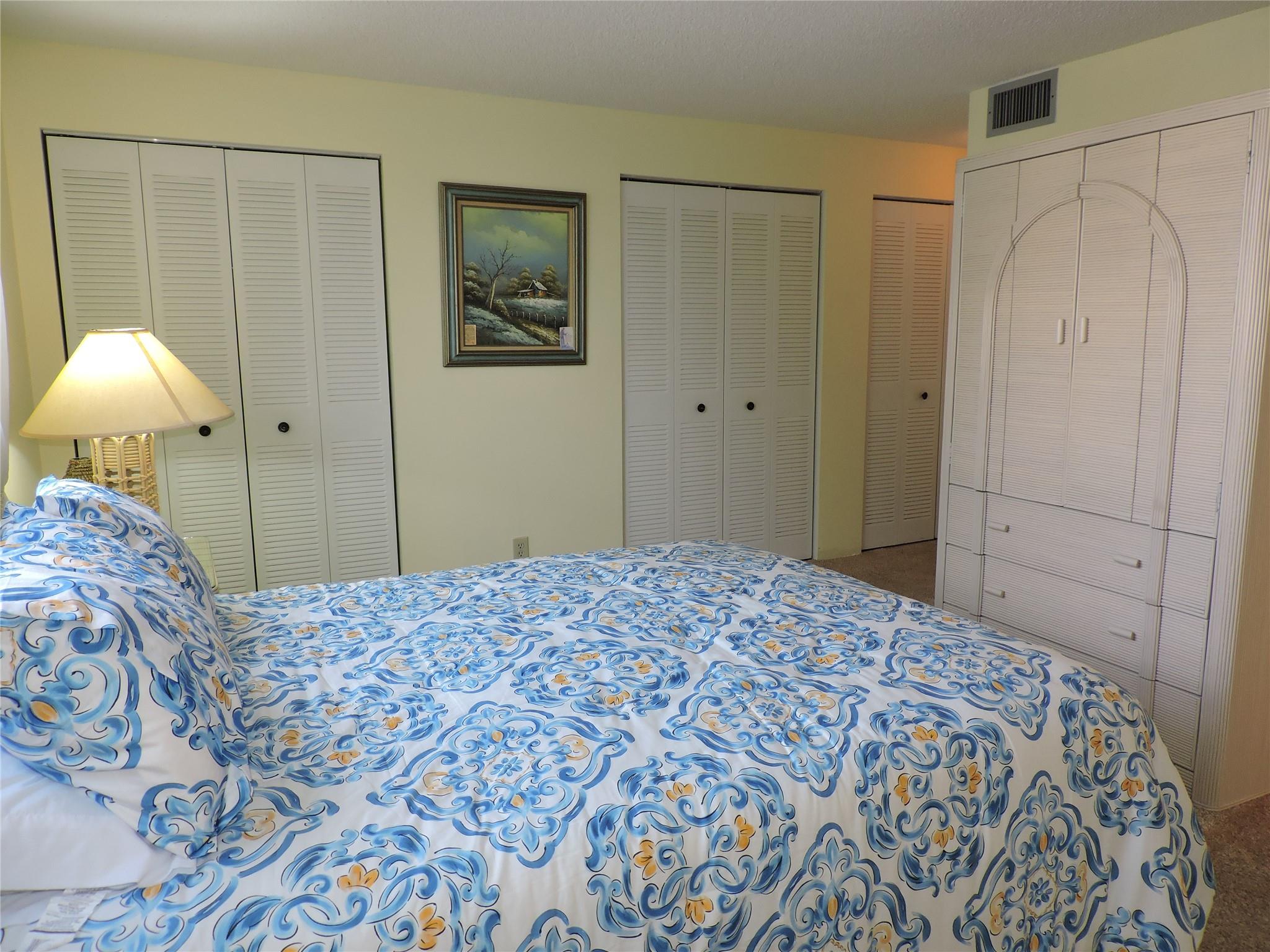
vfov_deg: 56.8
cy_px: 476
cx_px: 635
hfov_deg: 71.6
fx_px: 881
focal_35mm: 24
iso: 180
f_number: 3
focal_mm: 4.3
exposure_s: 1/40
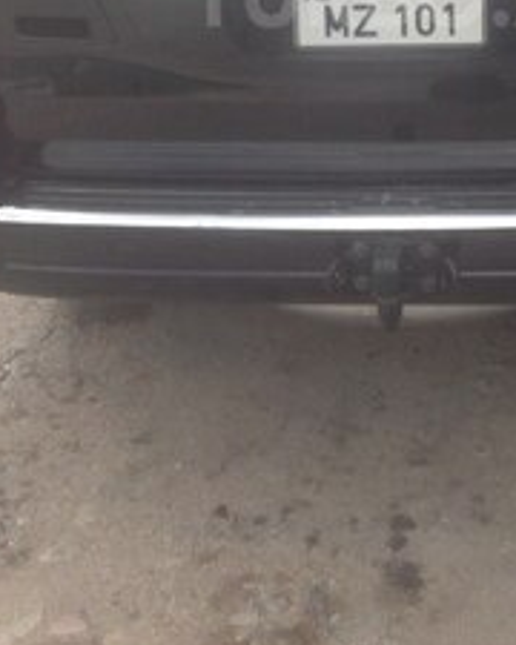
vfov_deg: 25.4
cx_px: 410
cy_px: -6
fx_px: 1355
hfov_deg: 21.3
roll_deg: -1.3
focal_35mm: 71
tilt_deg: -15.6
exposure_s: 1/315
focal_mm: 4.12
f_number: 2.4
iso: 50
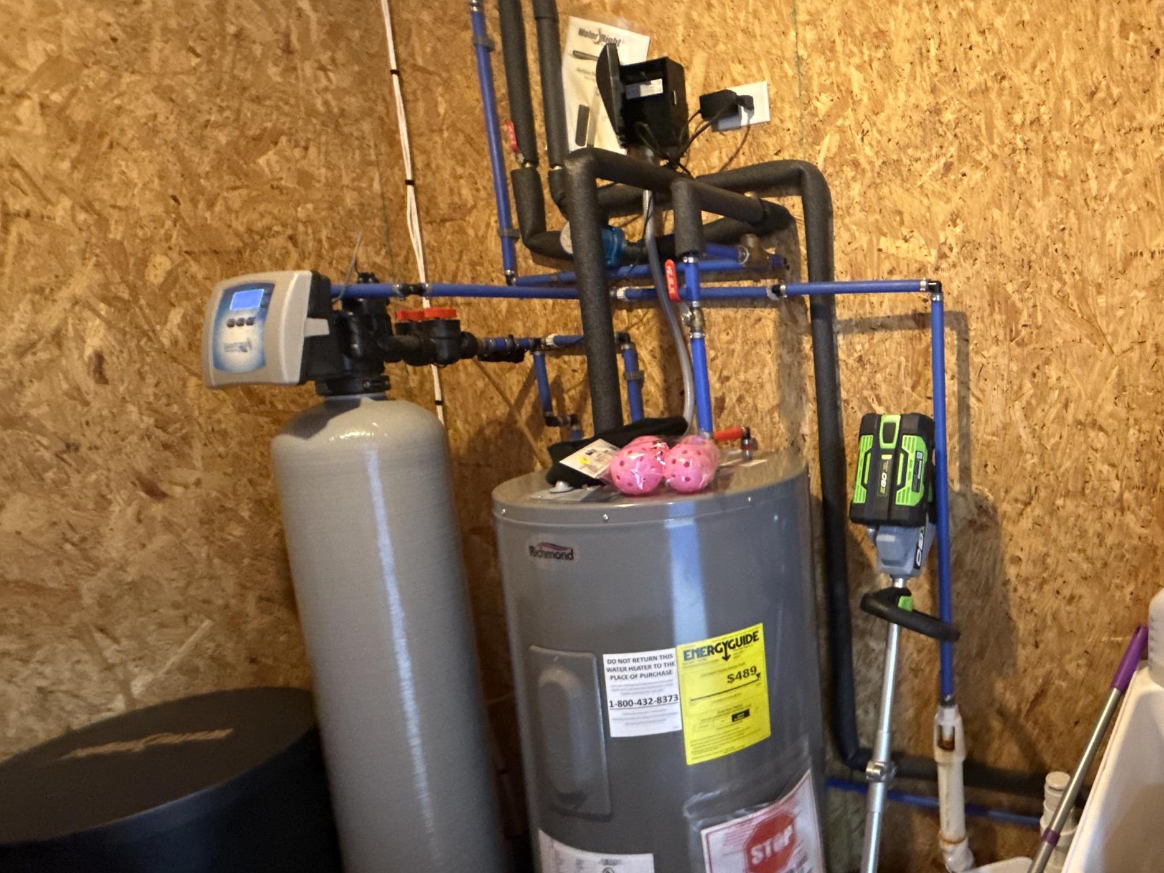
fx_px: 773
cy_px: 435
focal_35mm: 23
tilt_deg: -6.3
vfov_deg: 58.9
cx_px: 913
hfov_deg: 67.7
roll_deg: +3.2
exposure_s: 1/60
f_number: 2.2
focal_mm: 2.22
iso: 1000
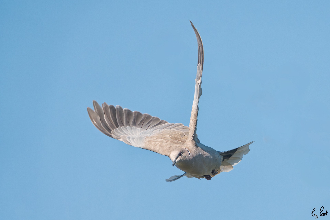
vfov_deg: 2.3
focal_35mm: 600
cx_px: 165
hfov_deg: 3.4
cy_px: 110
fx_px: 5500
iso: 1600
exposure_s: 1/5000
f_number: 6.3
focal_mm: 600
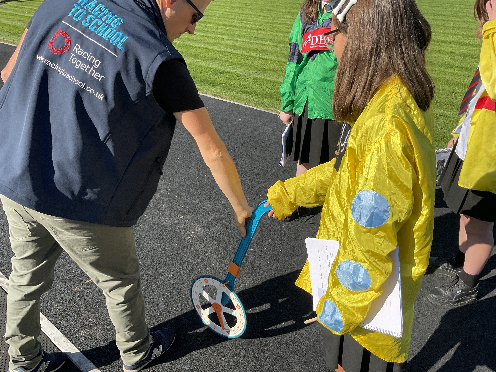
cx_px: 248
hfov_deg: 61.7
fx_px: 416
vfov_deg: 48.2
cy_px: 186
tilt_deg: -29.7
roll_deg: +0.3
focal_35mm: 29
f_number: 1.8
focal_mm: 3
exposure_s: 1/1121
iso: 20
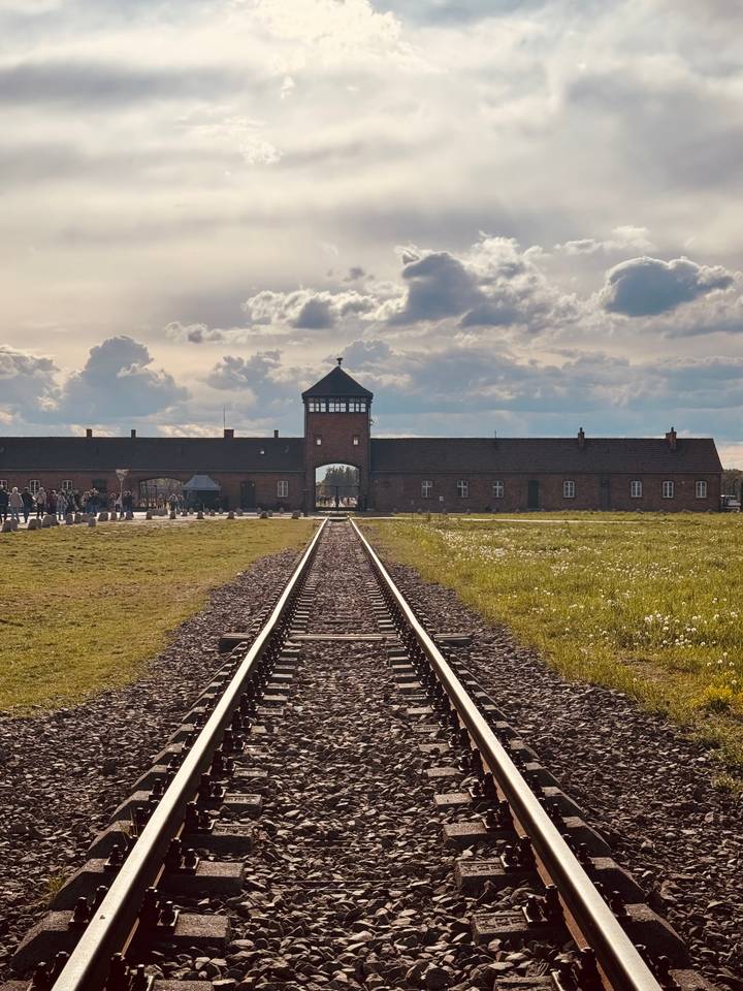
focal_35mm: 48
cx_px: 372
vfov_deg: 39.7
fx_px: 1374
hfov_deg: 30.3
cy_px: 496
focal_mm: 6.76
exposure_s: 1/5848
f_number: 1.78
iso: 64
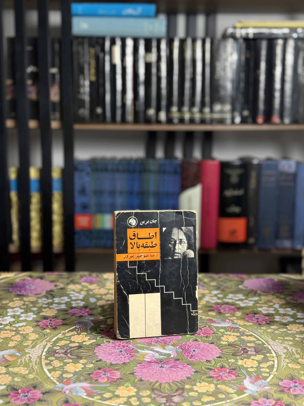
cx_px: 152
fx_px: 562
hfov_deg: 30.3
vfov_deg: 39.7
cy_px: 203
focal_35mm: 48
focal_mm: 6.76
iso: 200
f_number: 1.78
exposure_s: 1/100
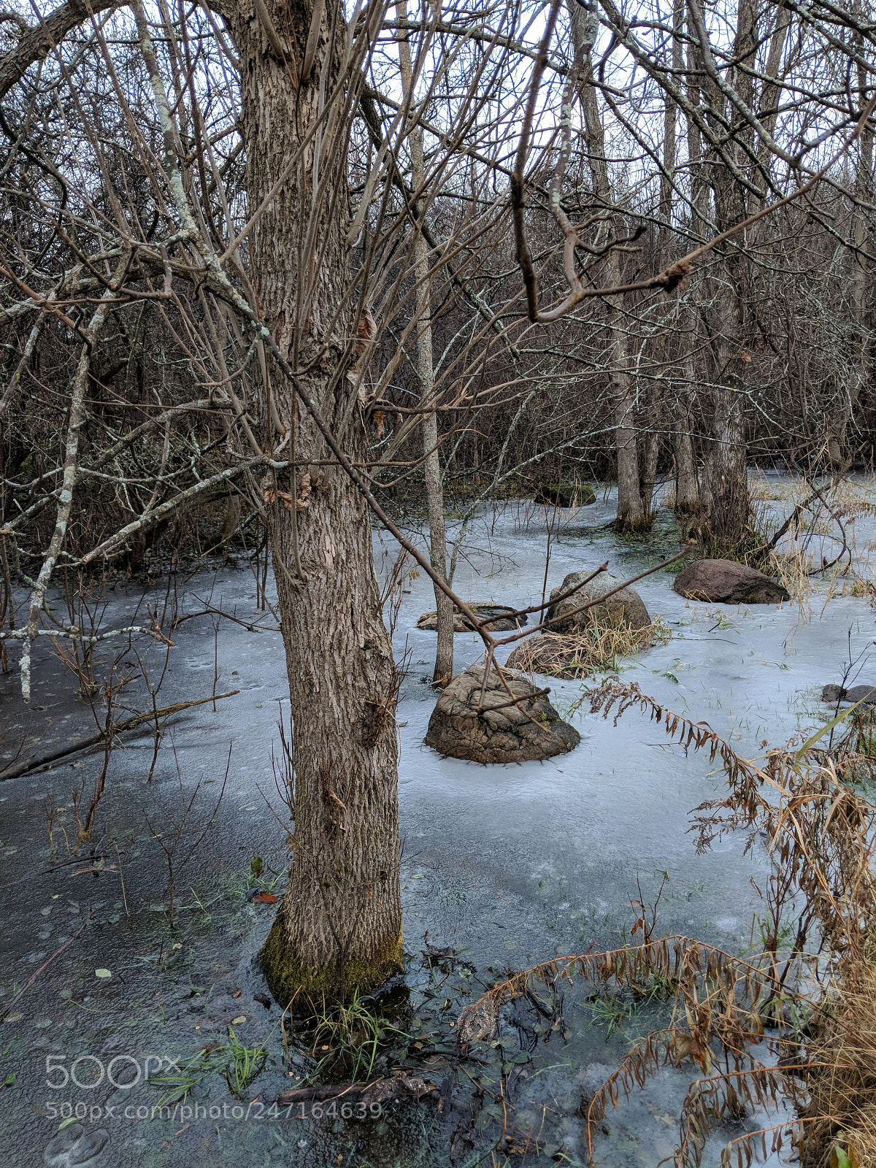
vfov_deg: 65.3
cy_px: 584
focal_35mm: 27
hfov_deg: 51.4
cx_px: 438
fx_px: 911
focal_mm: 4.44
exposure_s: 1/120
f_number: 1.8
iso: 151
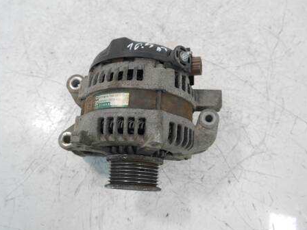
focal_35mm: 30
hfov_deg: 59.9
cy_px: 110
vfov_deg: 46.8
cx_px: 145
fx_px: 266
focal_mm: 14
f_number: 3.5
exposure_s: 1/125
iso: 800
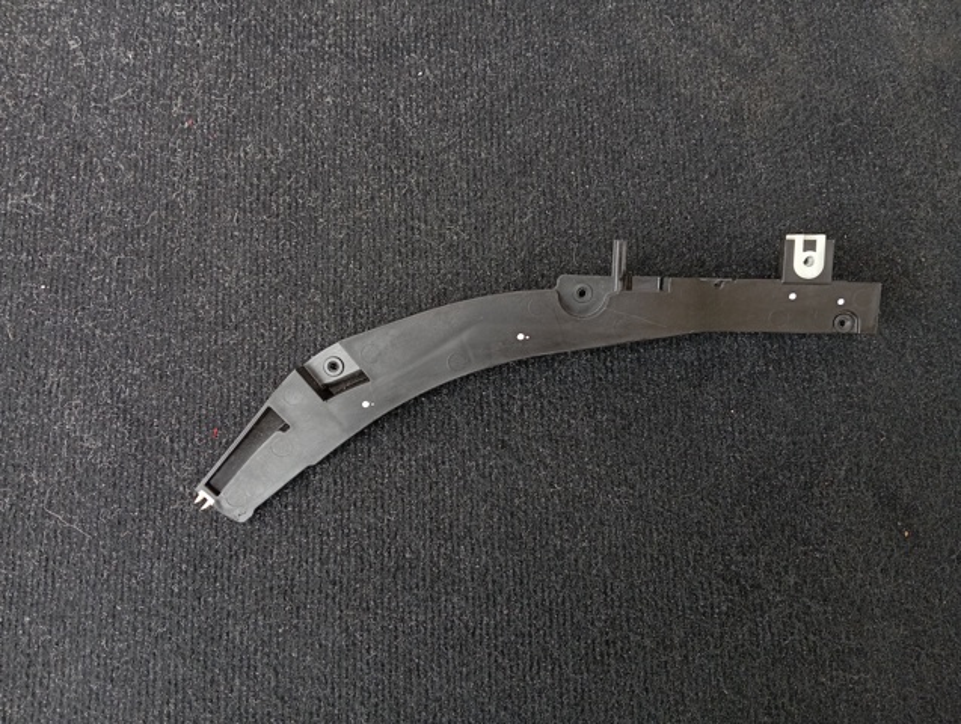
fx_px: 779
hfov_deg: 63.4
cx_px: 480
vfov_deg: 49.9
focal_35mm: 28
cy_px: 362
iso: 270
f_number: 1.8
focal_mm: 4.22
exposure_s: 1/33.3
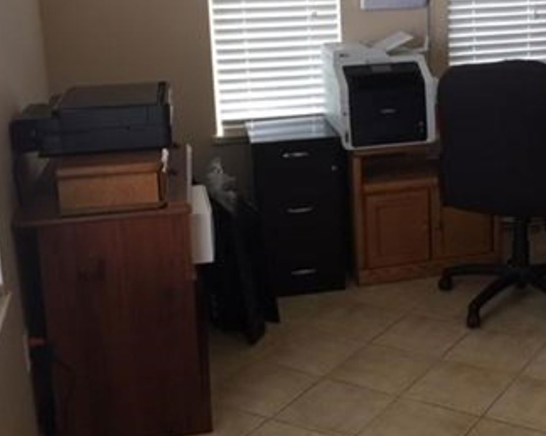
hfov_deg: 32.8
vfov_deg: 26.8
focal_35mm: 56
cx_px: 426
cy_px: 120
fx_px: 905
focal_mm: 4.15
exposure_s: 1/15
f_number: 2.2
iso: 32
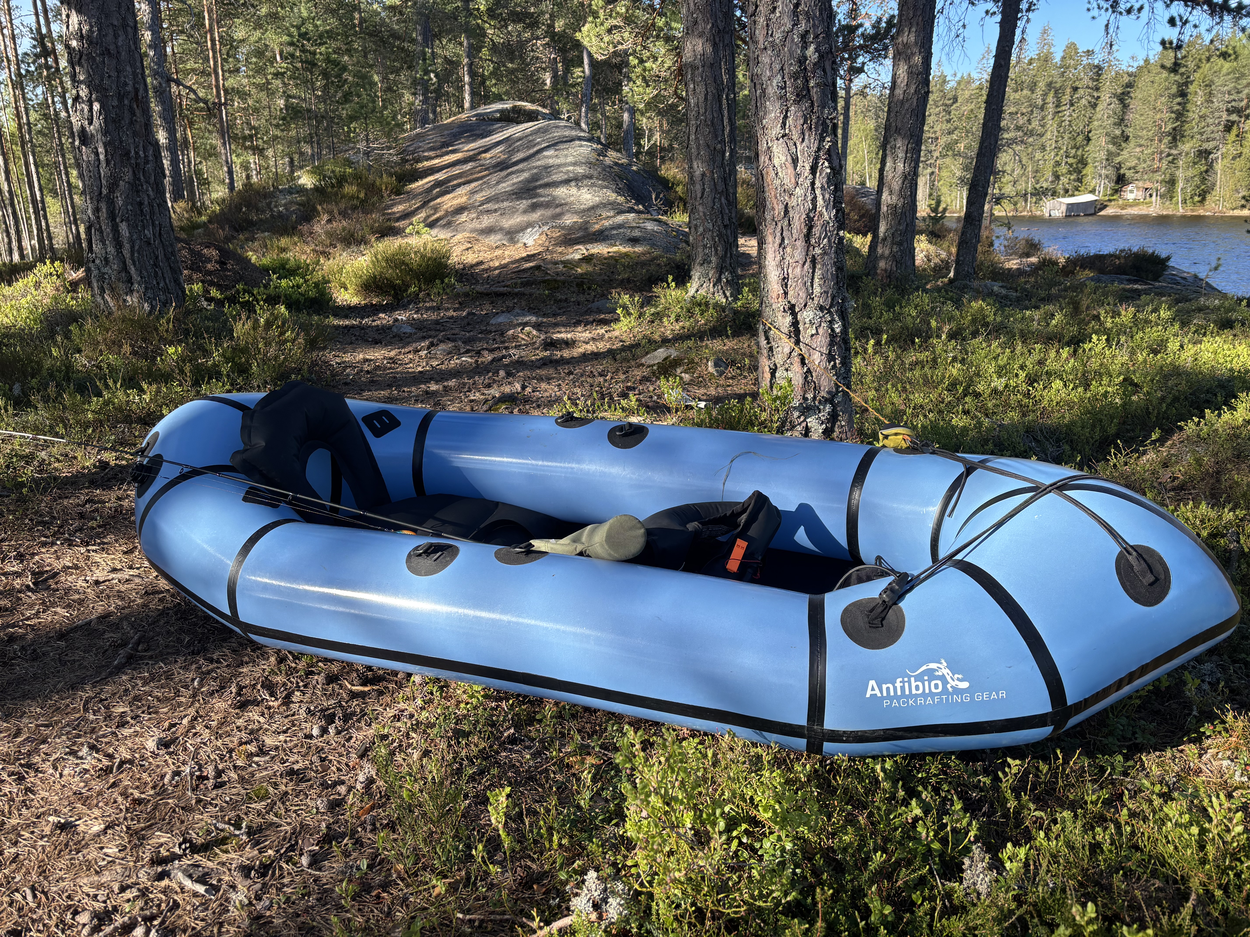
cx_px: 625
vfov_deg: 53.1
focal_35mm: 26
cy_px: 468
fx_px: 939
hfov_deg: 67.3
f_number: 1.6
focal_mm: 5.96
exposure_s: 1/707
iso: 50
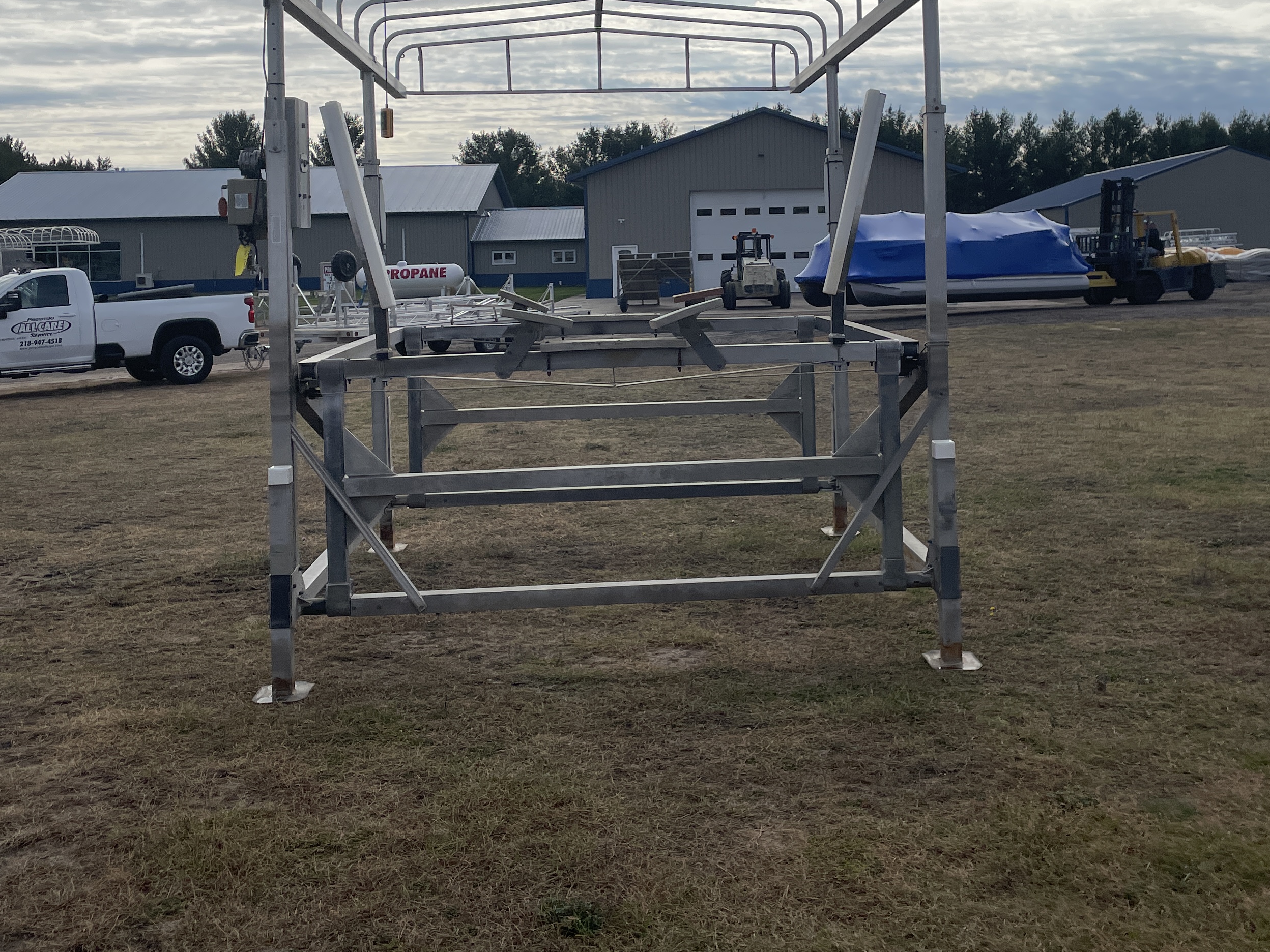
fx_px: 1541
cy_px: 266
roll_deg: +3.6
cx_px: 721
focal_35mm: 42
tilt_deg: +0.1
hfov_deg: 44.7
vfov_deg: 33.8
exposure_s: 1/9091
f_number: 1.6
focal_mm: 4.2
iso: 32
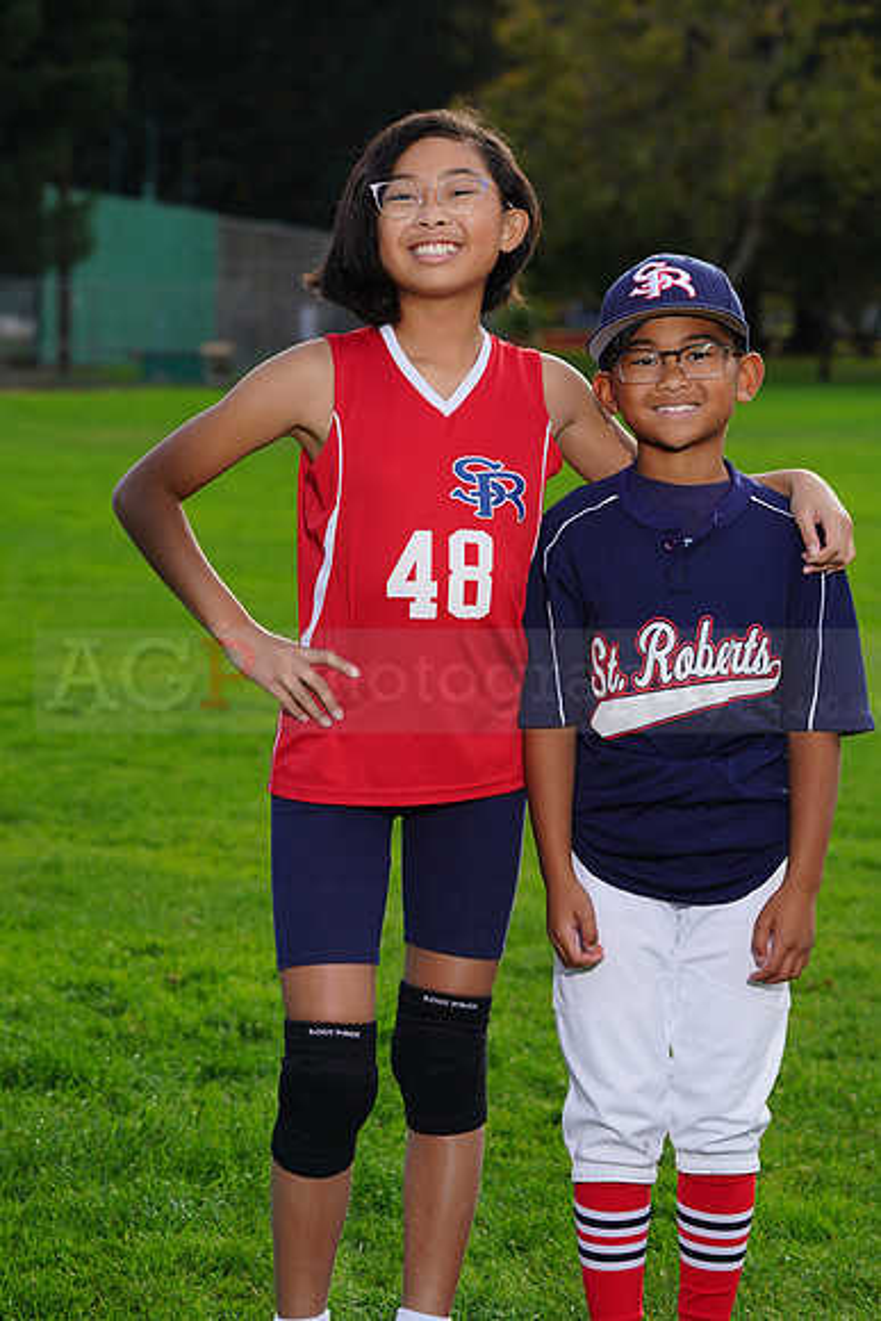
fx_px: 4879
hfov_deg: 10.3
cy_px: 660
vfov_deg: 15.4
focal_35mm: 133
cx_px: 440
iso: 160
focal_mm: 133
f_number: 8
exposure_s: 1/250
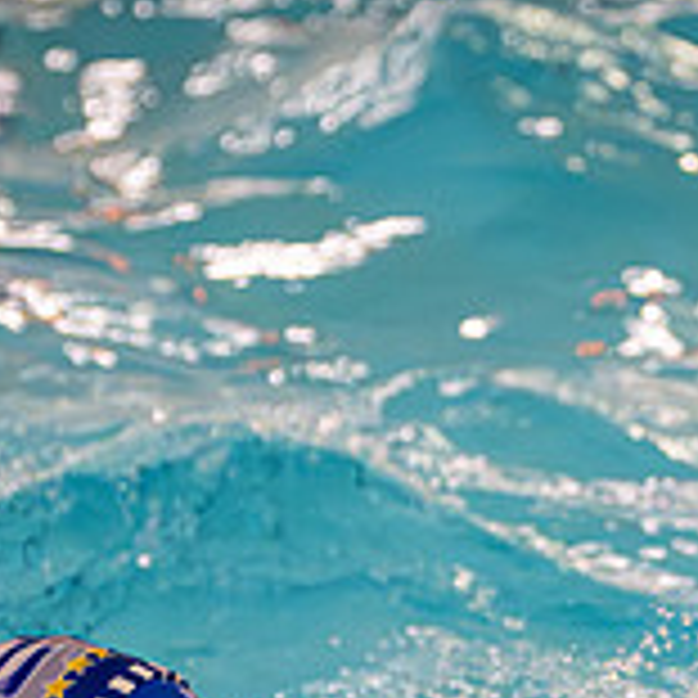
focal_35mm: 458
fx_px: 10448
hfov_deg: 3.8
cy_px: 638
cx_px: 519
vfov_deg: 3.8
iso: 8000
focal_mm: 112
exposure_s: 1/1000
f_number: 4
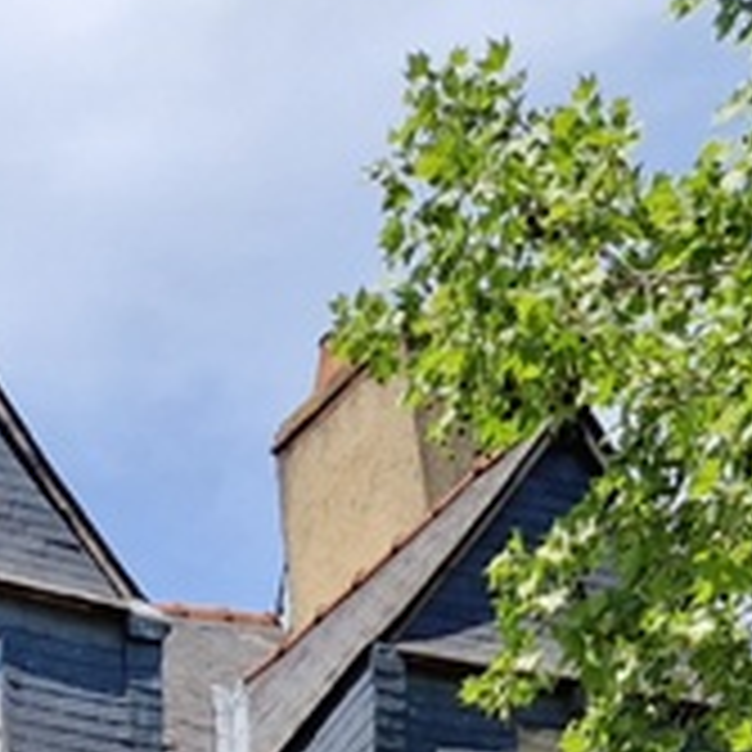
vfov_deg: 11.9
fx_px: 3072
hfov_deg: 13.7
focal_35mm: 125
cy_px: 1657
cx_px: -23
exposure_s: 1/1032
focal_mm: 5.4
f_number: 1.8
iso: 50
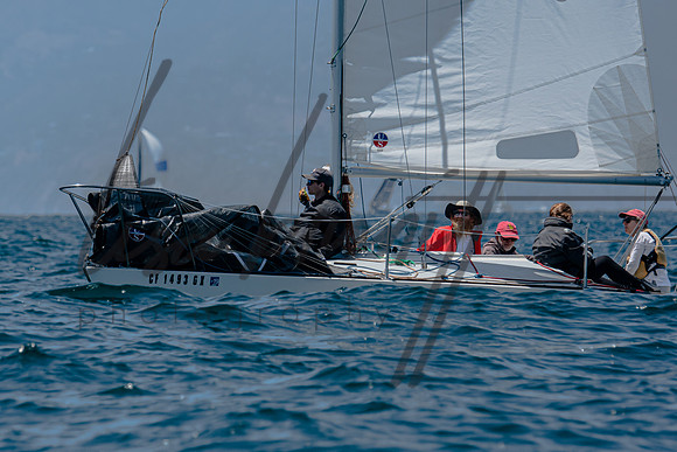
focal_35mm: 580
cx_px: 247
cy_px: 282
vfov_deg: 2.4
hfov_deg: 3.6
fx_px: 10902
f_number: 5.6
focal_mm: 300
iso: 200
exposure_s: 1/2000
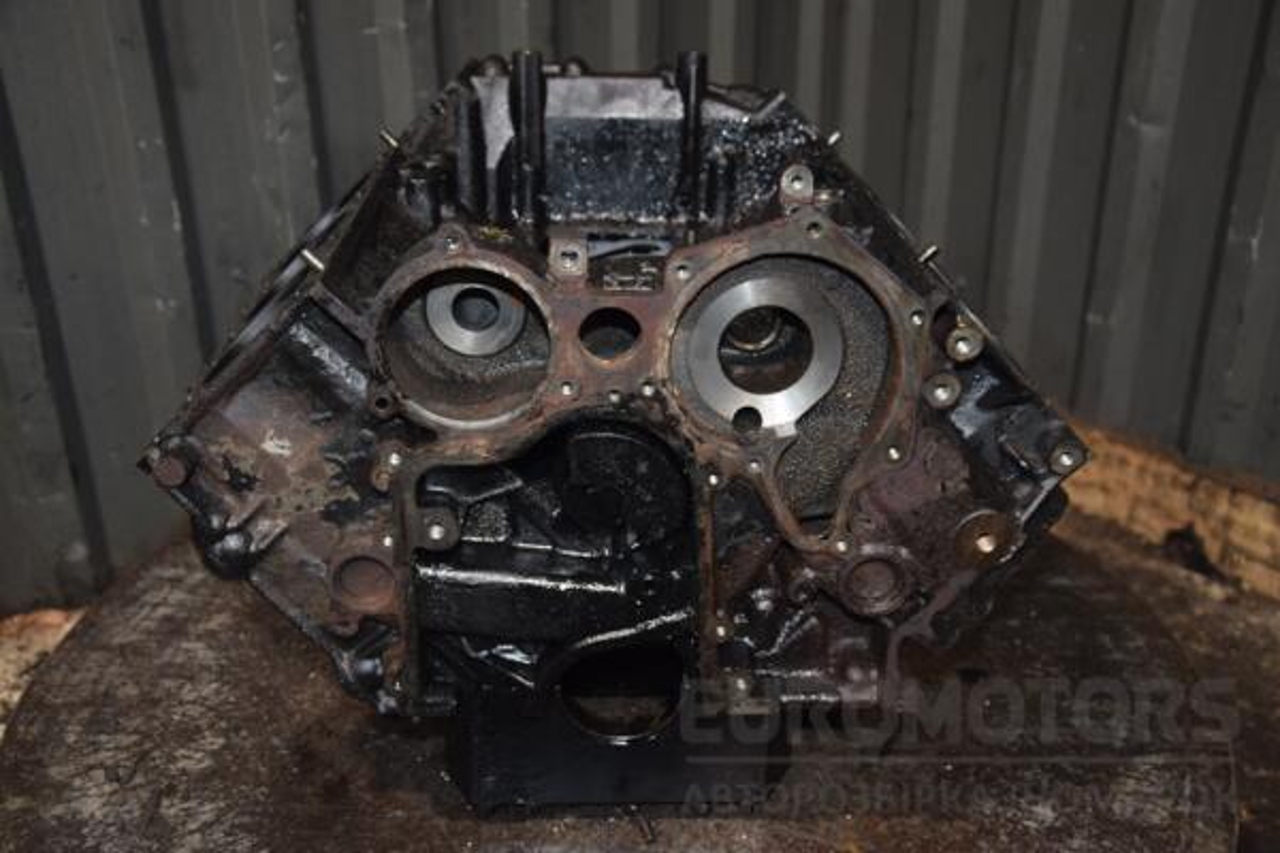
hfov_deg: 51.3
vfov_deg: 35.5
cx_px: 640
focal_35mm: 38
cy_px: 426
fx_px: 1333
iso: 800
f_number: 5
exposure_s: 1/60
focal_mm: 25
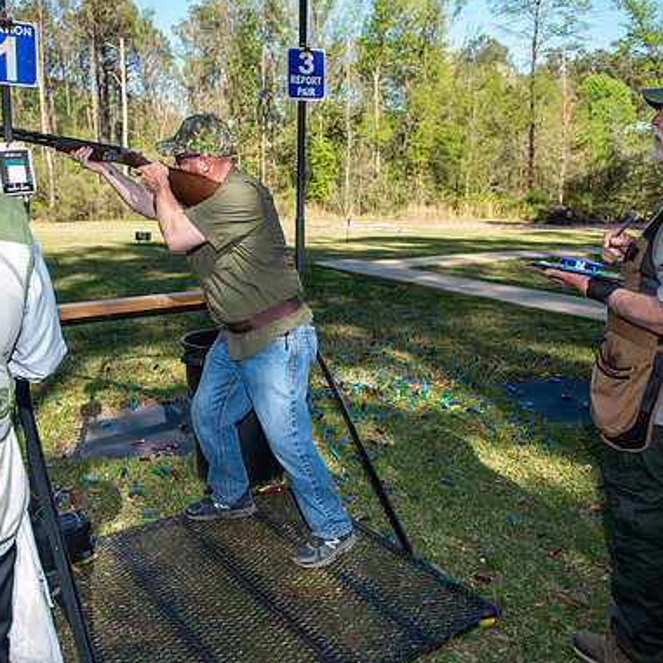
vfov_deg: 52.5
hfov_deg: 52.4
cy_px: 329
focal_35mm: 31
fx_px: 672
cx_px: 287
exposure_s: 1/250
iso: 50
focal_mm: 24
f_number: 4
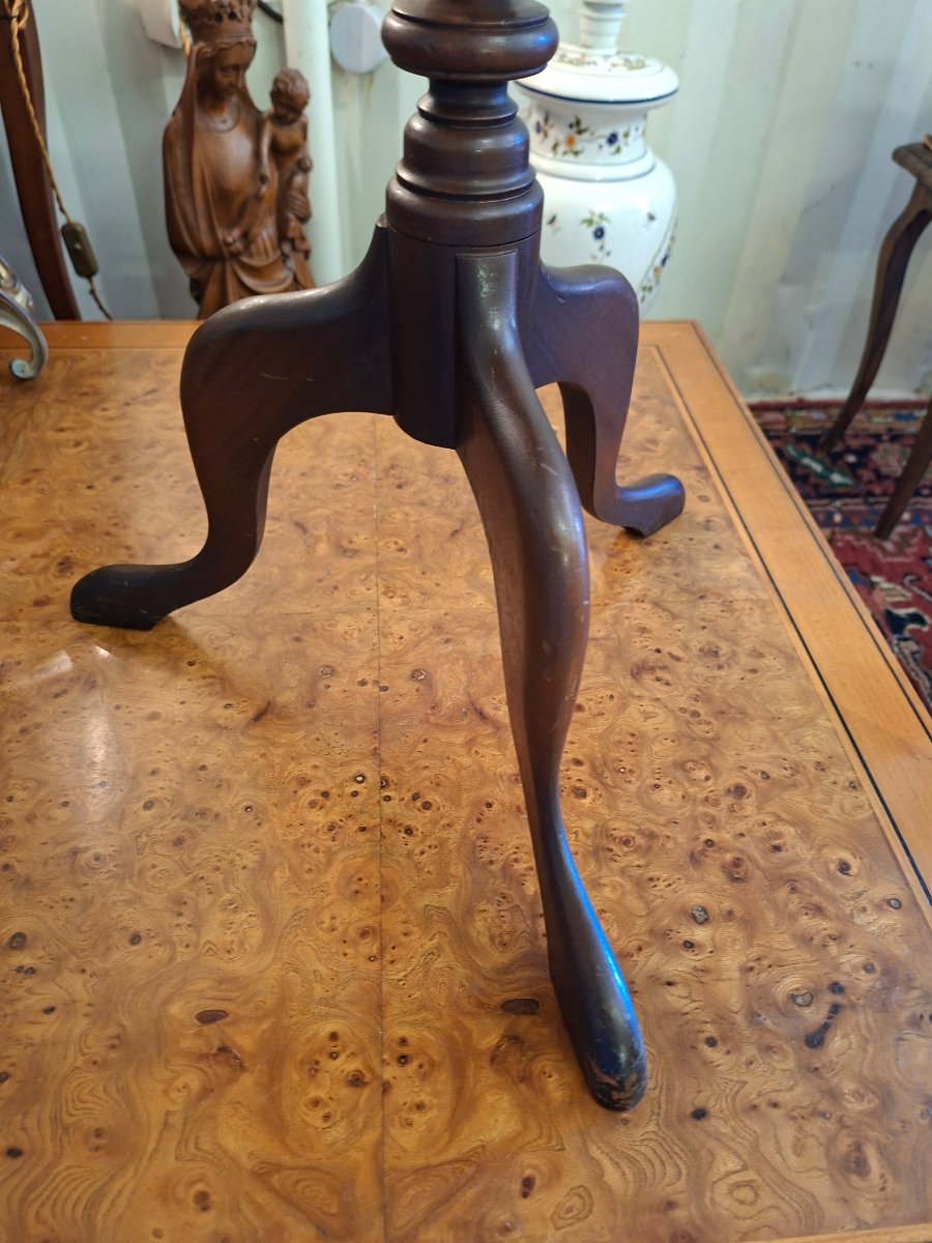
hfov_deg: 58.9
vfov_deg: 73.9
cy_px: 622
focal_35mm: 23
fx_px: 826
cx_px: 466
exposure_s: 1/33
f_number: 1.8
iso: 400
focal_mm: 5.54
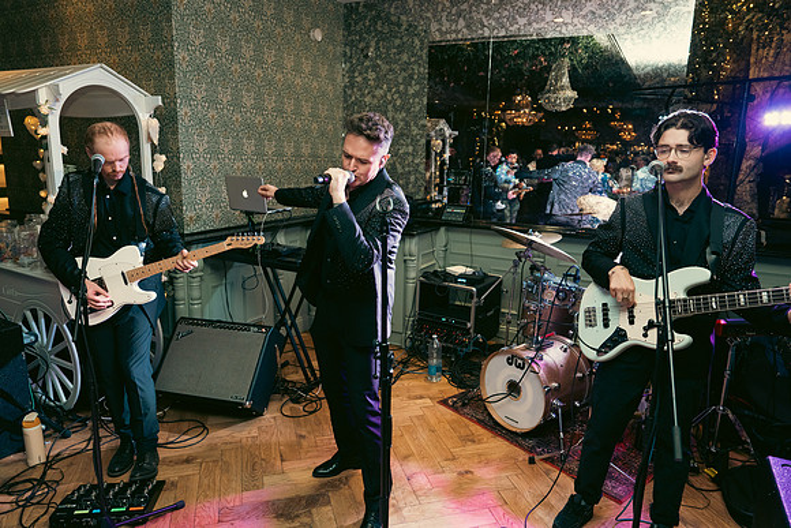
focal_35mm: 24
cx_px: 396
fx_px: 527
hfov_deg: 73.7
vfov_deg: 53.2
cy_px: 264
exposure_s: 1/160
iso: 2500
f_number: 3.5
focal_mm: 24
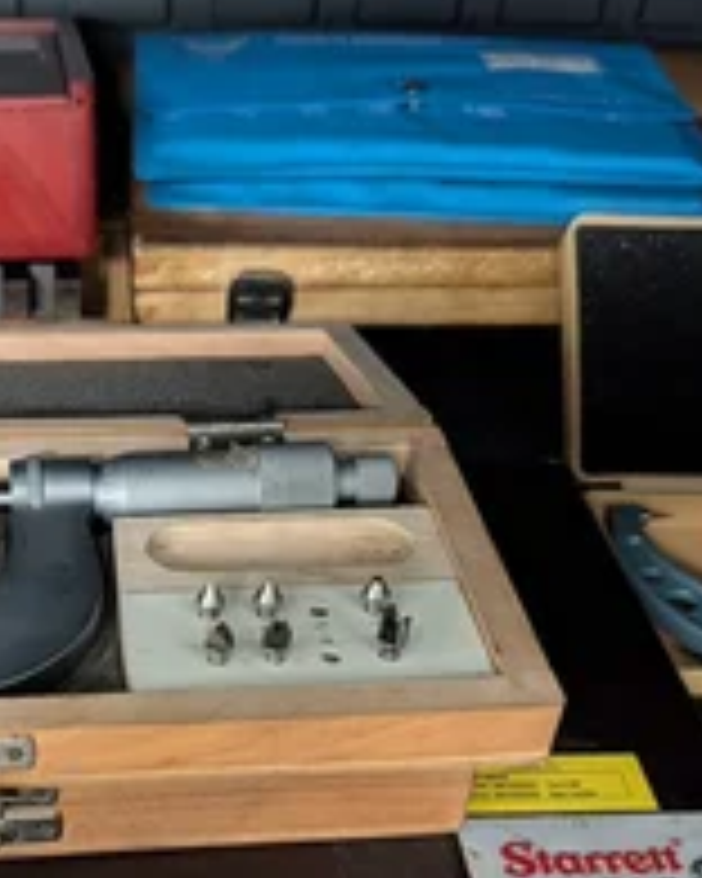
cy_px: 642
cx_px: 117
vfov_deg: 38.0
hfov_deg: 30.5
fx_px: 1247
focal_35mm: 48
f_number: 1.68
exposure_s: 1/120
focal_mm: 6.9
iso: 1378
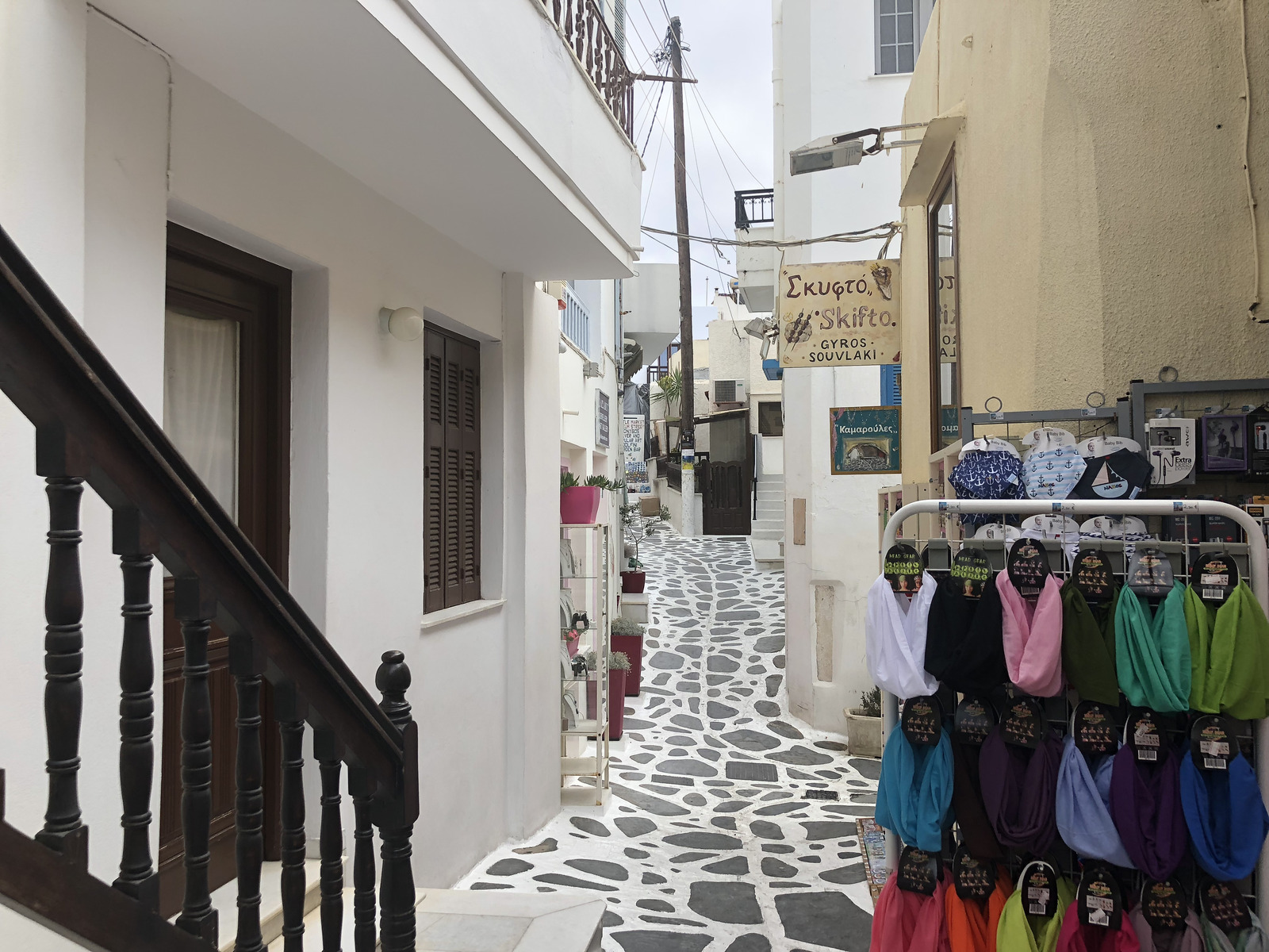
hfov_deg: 63.4
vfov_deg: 49.7
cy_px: 476
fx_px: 1026
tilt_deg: +2.5
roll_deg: +0.9
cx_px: 634
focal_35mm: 28
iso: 20
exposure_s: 1/1043
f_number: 1.8
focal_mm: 4
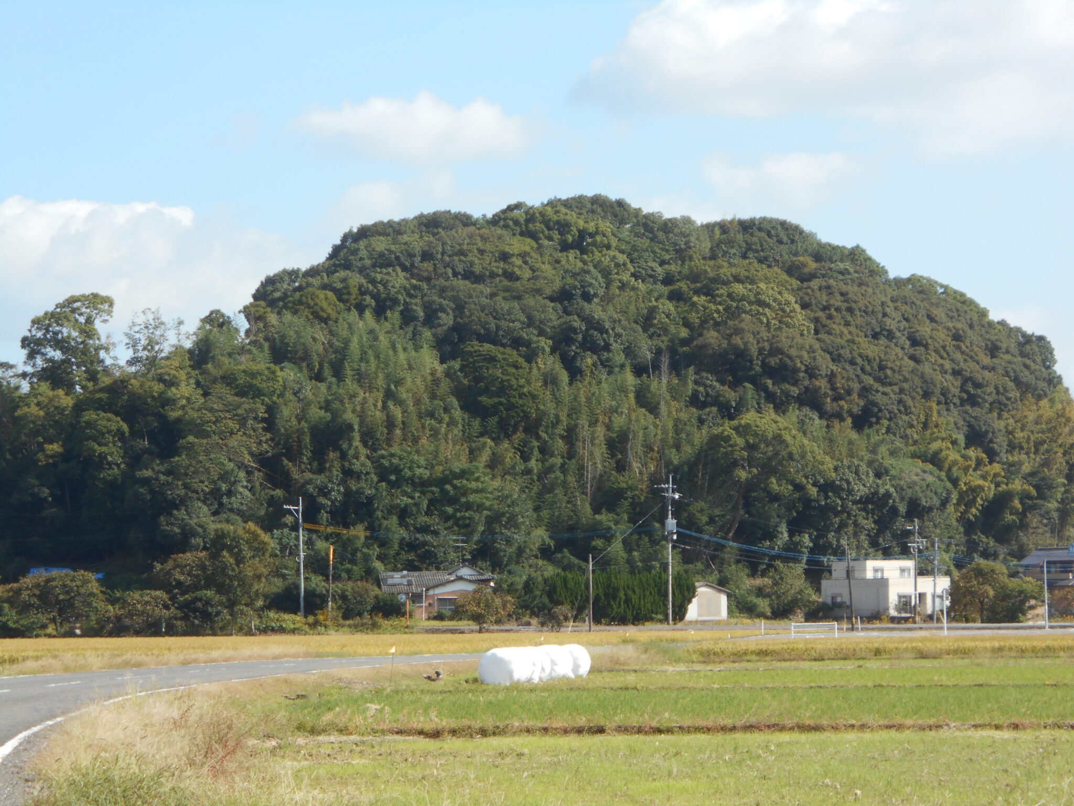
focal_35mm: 130
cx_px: 537
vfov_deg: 11.4
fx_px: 4033
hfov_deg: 15.2
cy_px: 403
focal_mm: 23
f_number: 6.5
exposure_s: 1/200
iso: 80
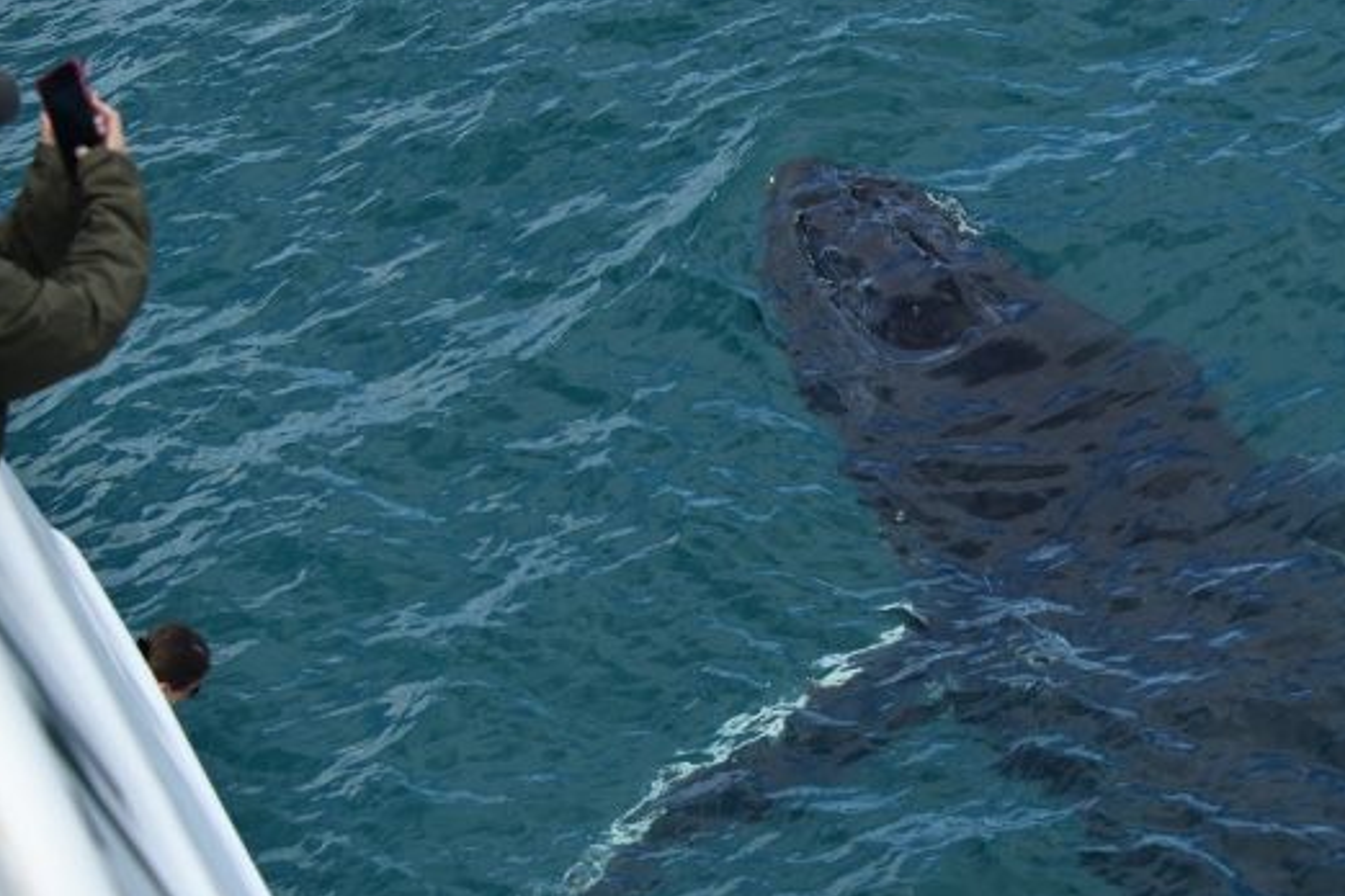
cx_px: 858
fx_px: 3437
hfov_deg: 22.1
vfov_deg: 14.9
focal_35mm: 92
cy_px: 439
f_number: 5
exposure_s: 1/8000
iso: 1400
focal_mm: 60
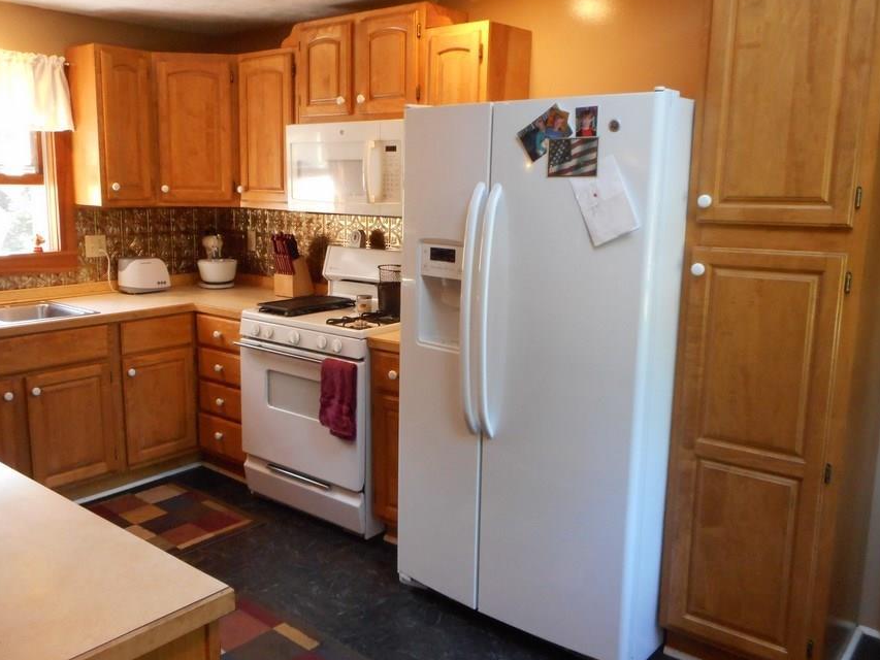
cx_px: 391
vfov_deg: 46.8
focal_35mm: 30
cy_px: 330
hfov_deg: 59.8
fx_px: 763
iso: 400
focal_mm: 4.5
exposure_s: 1/30
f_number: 3.7
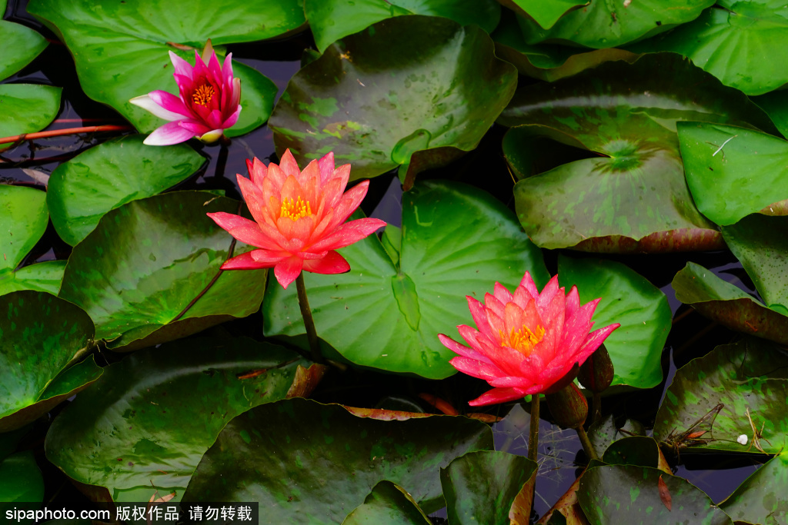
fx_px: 3765
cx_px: 394
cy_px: 262
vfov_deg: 8.0
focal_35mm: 172
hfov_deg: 11.9
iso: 250
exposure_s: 1/80
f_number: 8
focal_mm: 172
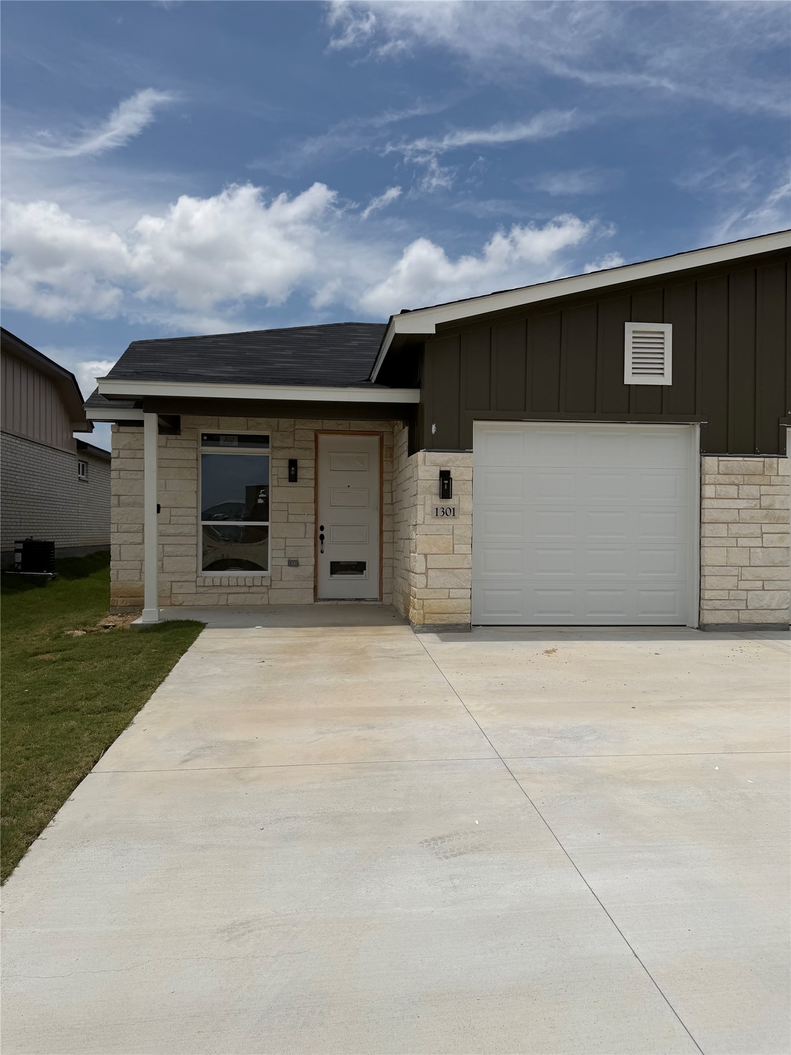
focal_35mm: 24
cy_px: 528
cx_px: 396
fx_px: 731
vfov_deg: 71.6
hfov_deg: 56.8
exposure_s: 1/17544
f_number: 1.78
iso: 80
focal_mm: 6.76
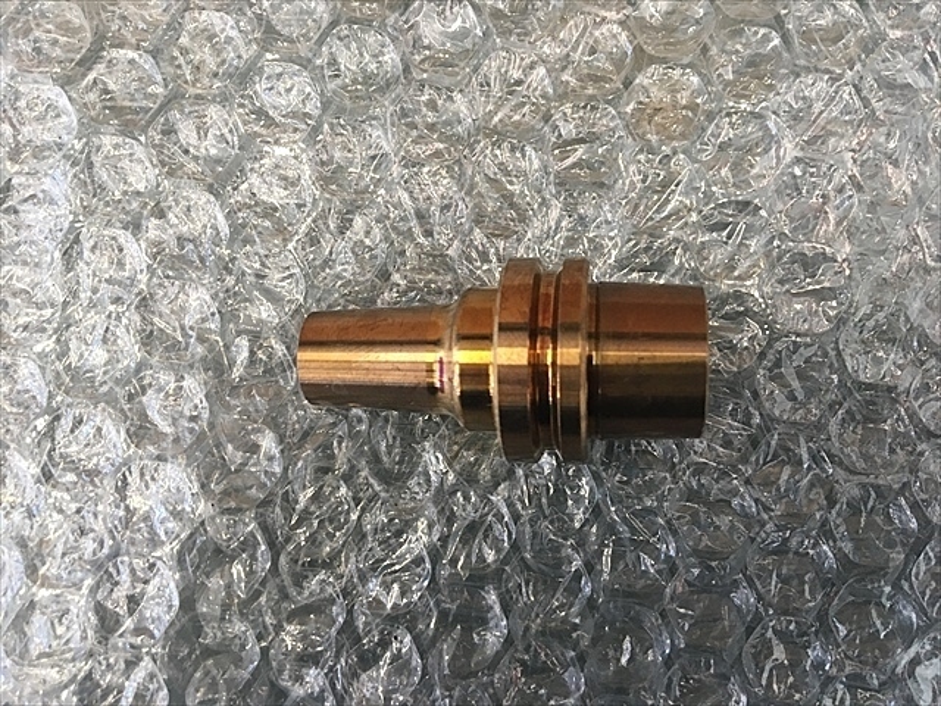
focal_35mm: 29
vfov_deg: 48.2
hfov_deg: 61.7
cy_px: 353
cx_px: 470
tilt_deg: -86.0
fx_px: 788
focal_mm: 4.15
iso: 80
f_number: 2.2
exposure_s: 1/30
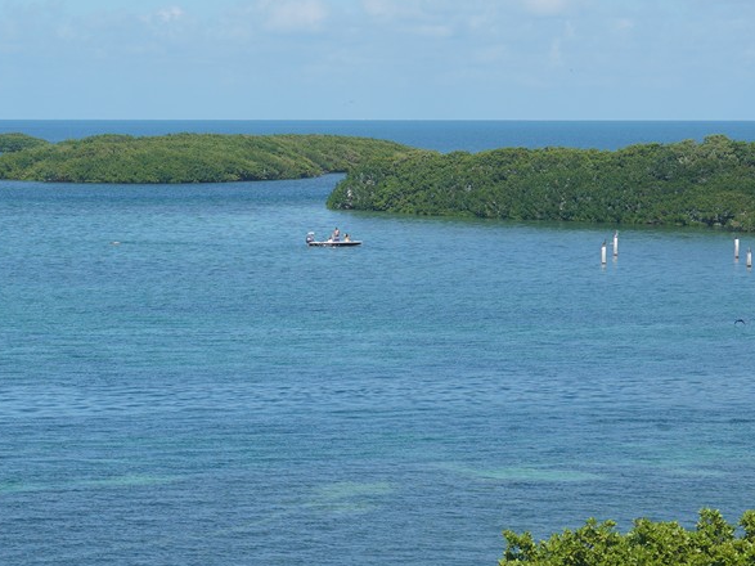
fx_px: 3358
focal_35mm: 154
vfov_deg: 9.6
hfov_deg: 12.8
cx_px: 198
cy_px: 379
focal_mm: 47
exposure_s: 1/320
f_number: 9
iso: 100
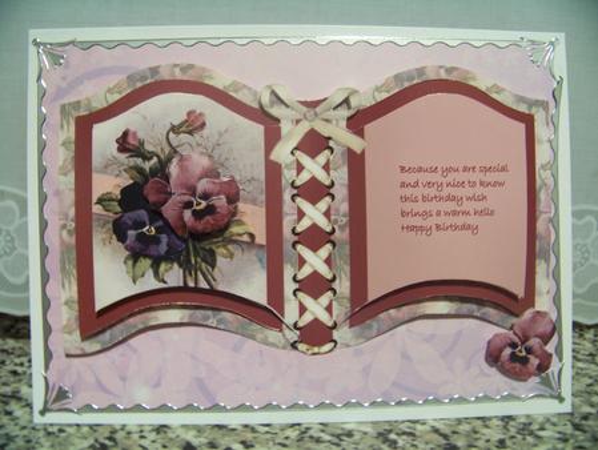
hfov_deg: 51.3
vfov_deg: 39.7
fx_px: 623
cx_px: 299
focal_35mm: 36
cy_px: 225
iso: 68
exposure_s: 1/5
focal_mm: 5.85
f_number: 2.8
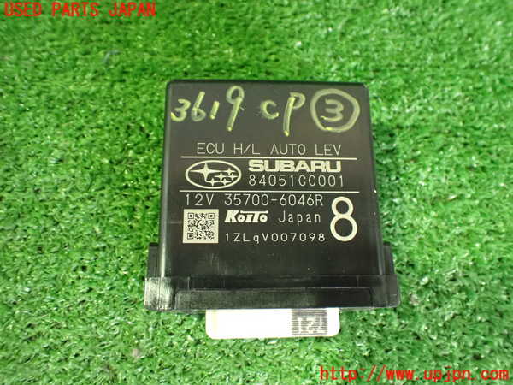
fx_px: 445
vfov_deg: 46.8
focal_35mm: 30
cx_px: 256
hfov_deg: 60.0
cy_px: 192
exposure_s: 1/30
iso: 1250
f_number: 2.3
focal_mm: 5.4
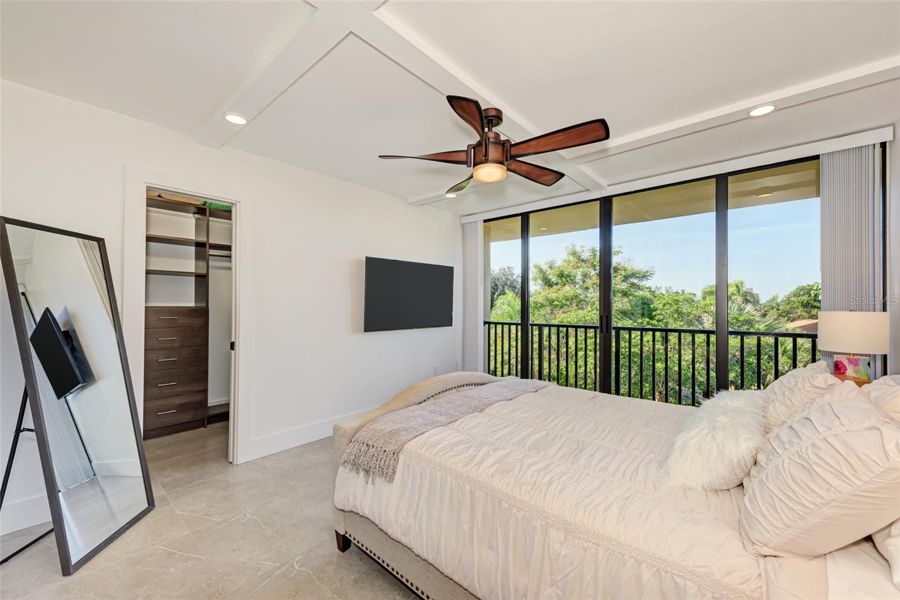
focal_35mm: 14
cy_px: 300
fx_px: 350
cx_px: 450
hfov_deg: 104.2
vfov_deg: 81.2
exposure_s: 1/8
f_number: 9
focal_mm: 14
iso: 100
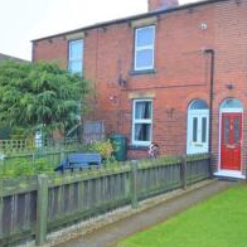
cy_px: 118
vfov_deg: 52.5
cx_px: 204
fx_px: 250
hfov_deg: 48.9
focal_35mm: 31
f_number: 5.6
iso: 160
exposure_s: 1/125
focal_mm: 10
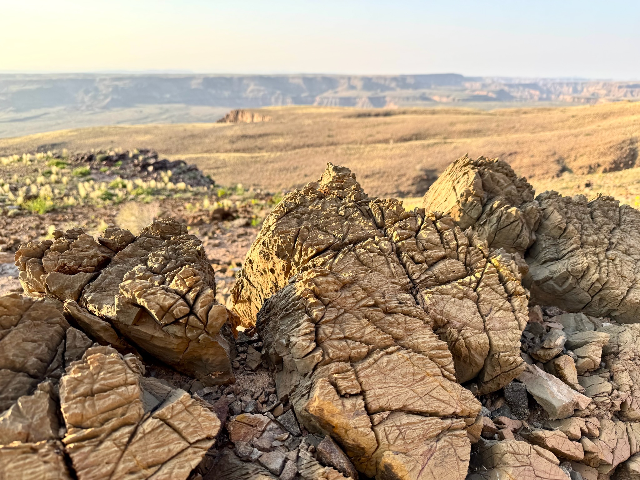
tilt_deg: -20.2
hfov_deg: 71.6
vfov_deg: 56.8
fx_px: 444
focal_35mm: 24
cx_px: 320
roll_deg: -0.8
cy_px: 240
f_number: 1.78
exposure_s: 1/853
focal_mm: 6.76
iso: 80
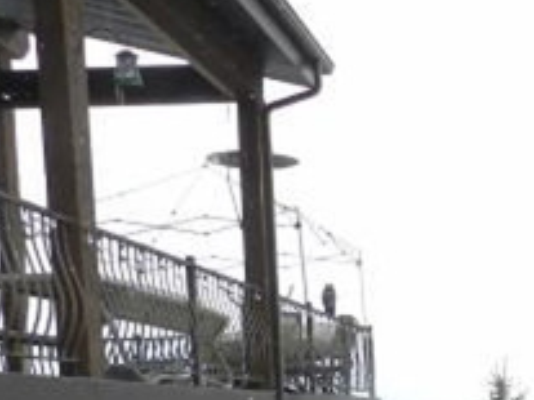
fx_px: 1095
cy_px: 498
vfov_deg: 19.3
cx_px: 542
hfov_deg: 25.9
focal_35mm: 71
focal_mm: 4
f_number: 3.4
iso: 160
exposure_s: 1/500
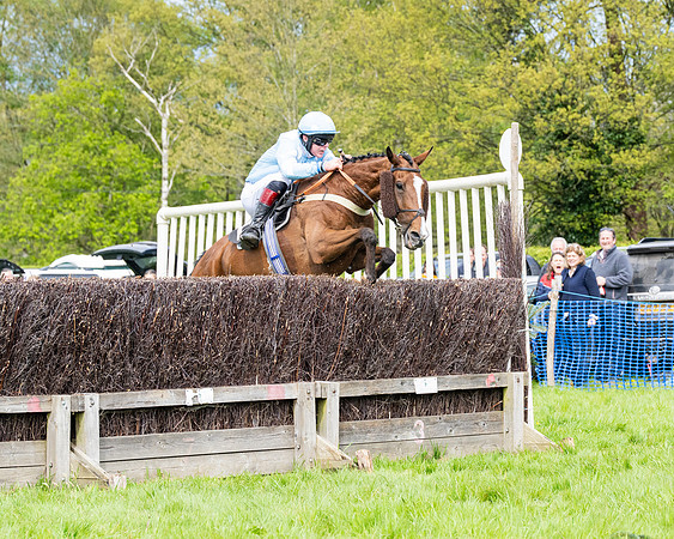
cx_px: 588
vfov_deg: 11.4
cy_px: 226
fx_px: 2706
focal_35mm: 136
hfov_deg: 14.1
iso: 640
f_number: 4
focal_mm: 70
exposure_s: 1/2500
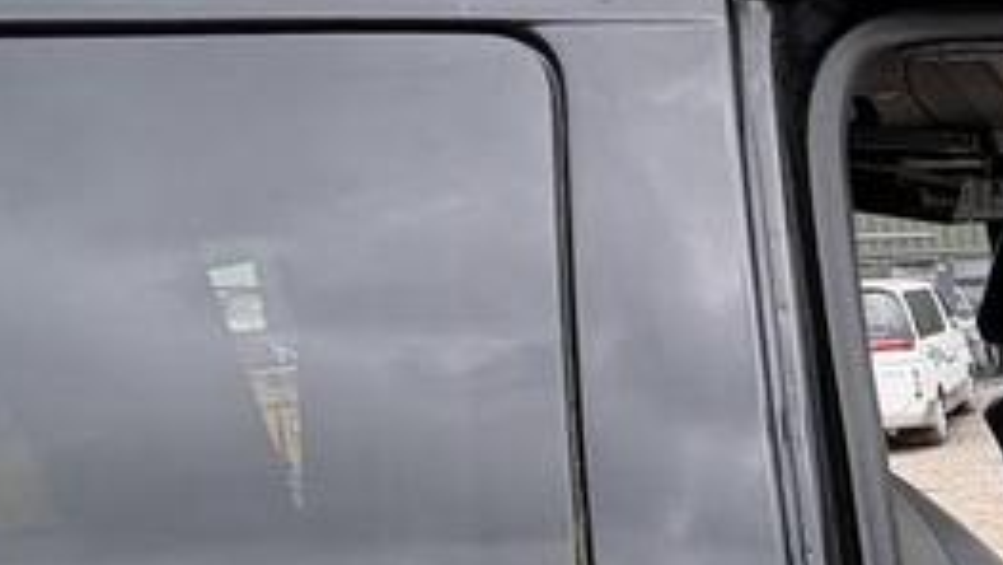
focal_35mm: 52
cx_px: 1487
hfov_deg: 27.8
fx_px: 1383
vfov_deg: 22.4
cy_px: 523
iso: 40
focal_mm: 2.22
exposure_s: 1/256
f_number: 2.2
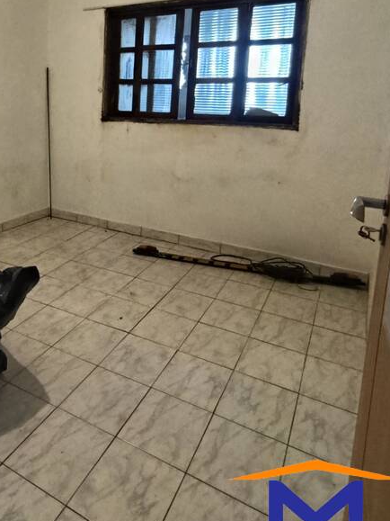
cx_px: 51
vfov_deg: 61.5
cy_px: 164
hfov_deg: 45.8
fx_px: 421
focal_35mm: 28
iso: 389
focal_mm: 1.65
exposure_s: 1/30
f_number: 2.2
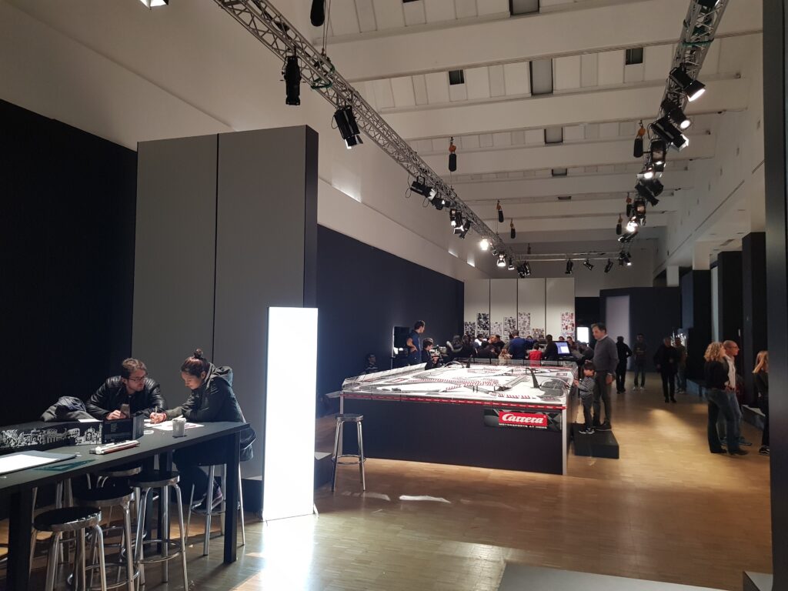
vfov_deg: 53.1
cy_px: 296
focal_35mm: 26
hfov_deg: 67.3
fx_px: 592
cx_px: 394
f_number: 1.7
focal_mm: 4.2
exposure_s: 1/25
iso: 250
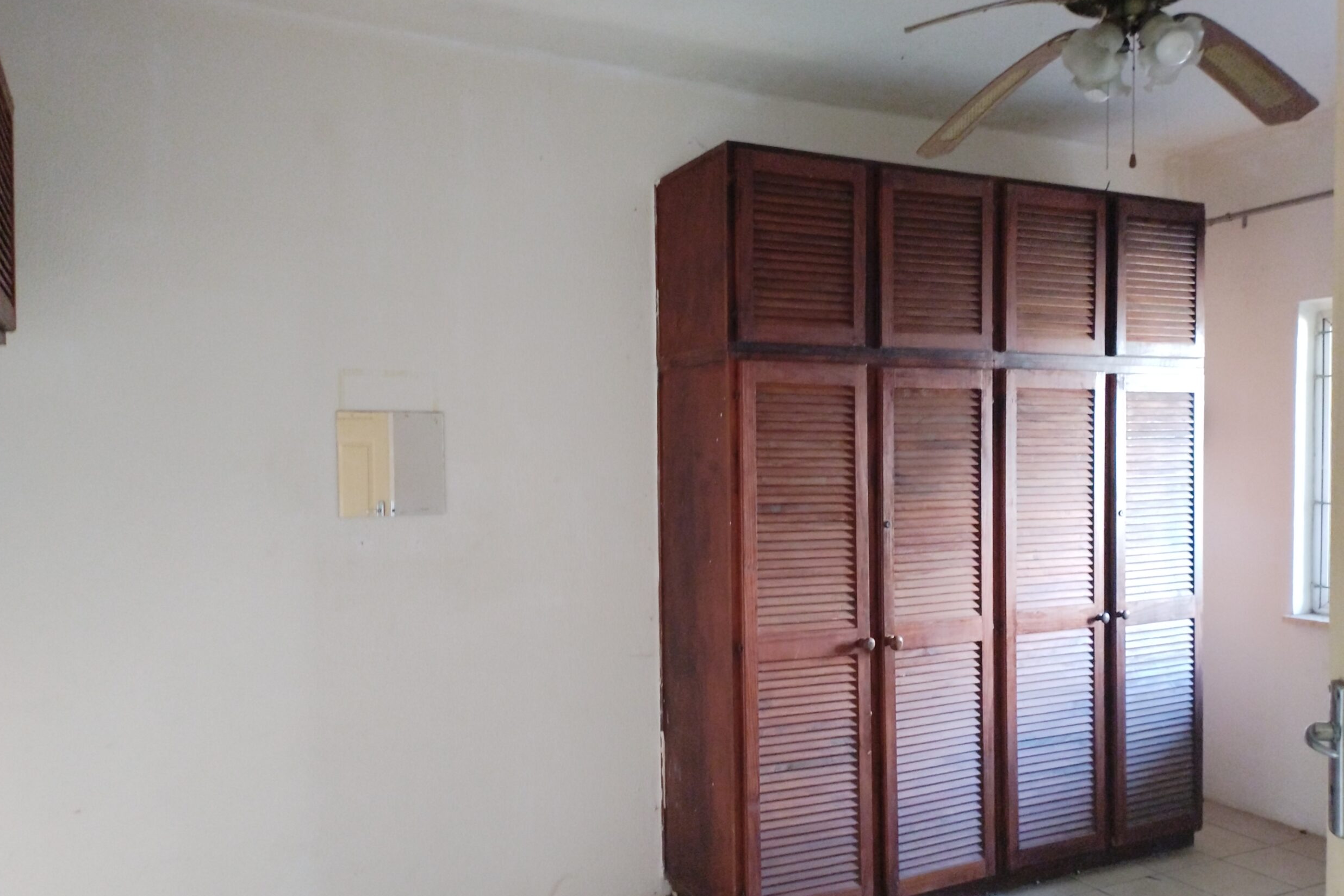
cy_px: 490
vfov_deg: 46.3
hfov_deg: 65.5
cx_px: 657
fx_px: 1045
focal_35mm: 28
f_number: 1.8
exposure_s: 1/14.3
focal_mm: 4.25
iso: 1149
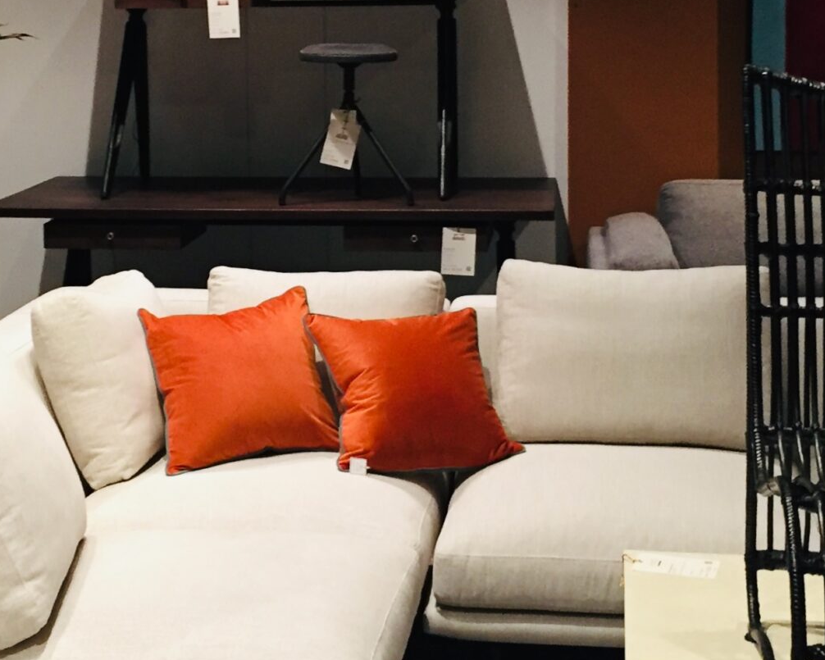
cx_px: 311
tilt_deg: -5.1
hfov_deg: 26.3
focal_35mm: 72
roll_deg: +0.0
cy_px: 139
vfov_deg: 21.0
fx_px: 1758
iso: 200
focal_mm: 4.15
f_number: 2.2
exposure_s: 1/33
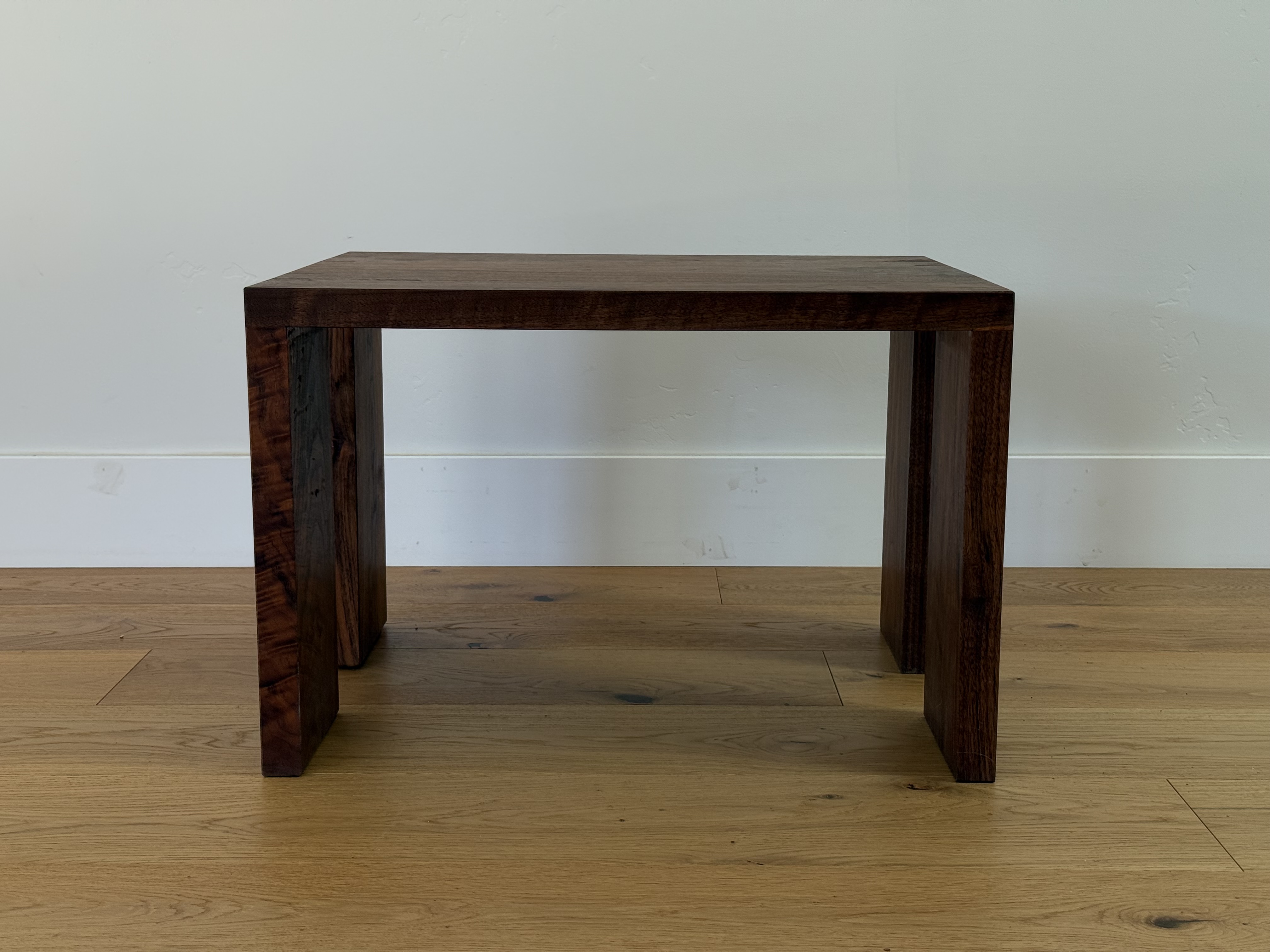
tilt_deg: -9.8
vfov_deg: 30.3
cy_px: 476
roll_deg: +0.1
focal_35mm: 48
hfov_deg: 39.7
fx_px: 1761
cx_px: 635
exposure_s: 1/121
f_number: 1.78
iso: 64
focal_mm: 6.76
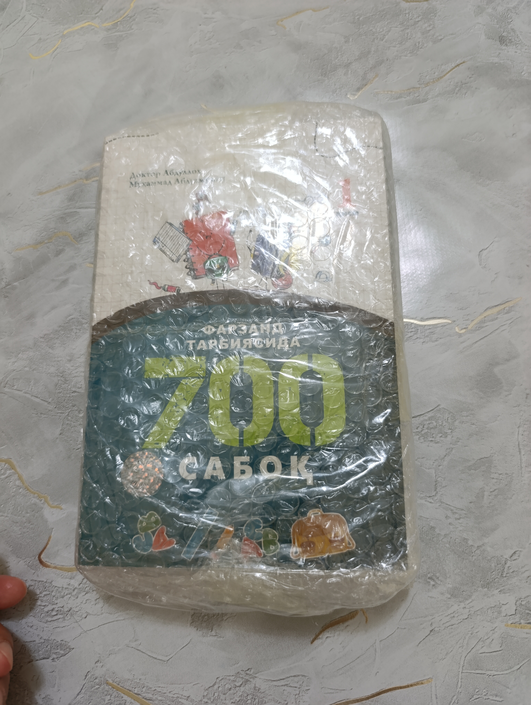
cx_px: 266
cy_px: 352
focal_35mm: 23
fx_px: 469
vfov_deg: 73.8
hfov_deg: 59.0
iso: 800
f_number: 1.6
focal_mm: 6.14
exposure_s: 1/100
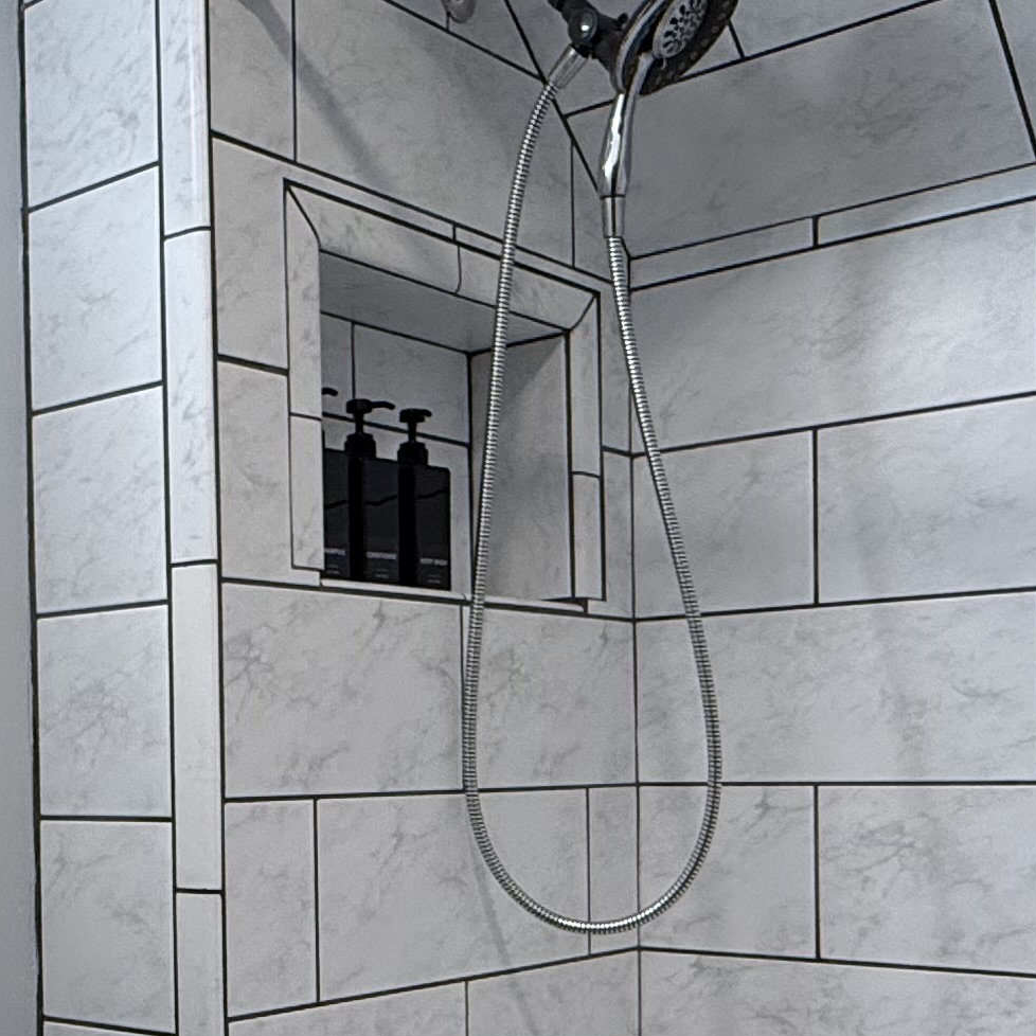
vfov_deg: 32.6
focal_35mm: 51
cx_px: 236
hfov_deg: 32.6
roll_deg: +0.6
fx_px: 1727
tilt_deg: -1.3
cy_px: 805
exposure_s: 1/120
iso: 200
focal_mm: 2.22
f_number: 2.2
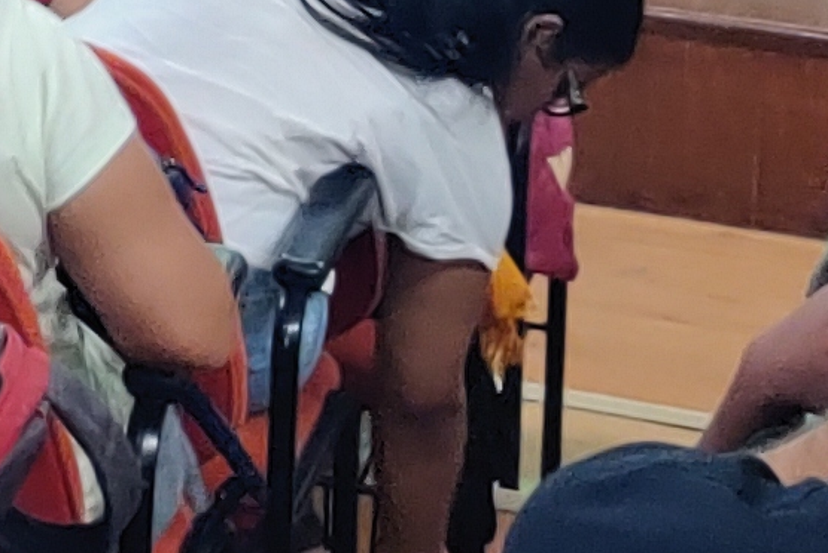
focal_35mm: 202
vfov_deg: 6.6
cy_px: -629
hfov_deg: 8.9
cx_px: -1325
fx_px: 4647
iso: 800
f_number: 1.75
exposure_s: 1/20
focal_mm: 4.75
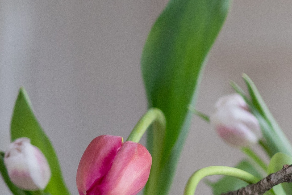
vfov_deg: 5.6
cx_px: 624
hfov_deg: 8.0
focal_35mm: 243
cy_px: 275
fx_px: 1971
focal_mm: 50
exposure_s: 1/1000
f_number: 1.6
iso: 800
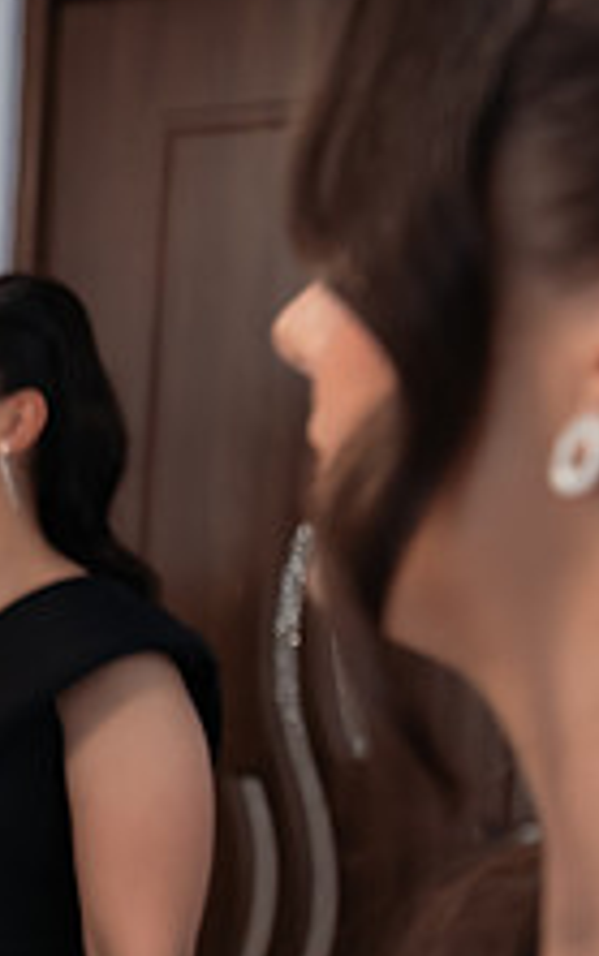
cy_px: 695
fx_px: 2087
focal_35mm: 80
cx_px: -616
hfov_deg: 13.8
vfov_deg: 25.6
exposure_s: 1/250
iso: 1600
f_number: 3.2
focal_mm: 30
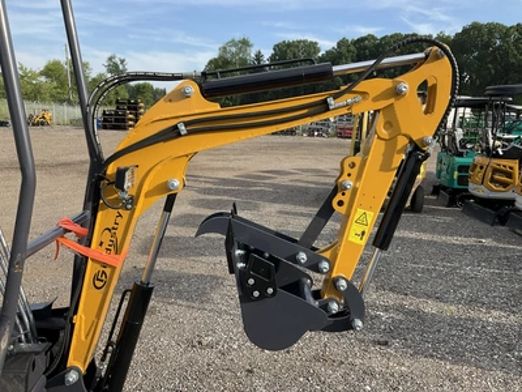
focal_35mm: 29
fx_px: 437
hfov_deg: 61.7
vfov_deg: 48.2
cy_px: 196
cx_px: 261
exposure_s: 1/804
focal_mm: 3
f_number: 1.8
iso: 25
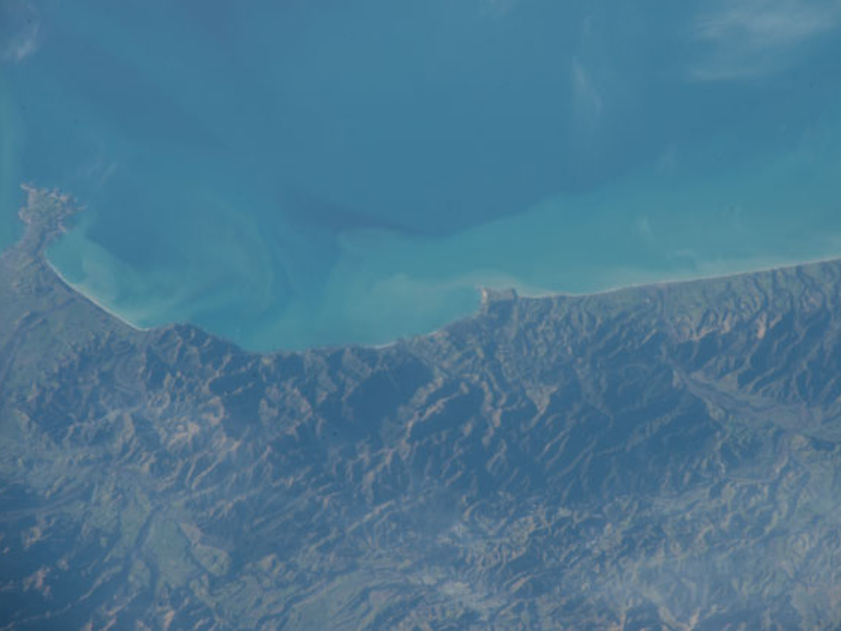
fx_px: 13317
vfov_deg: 2.7
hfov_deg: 3.6
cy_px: 315
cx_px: 474
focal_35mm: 548
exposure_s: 1/125
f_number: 22
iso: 500
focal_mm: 500
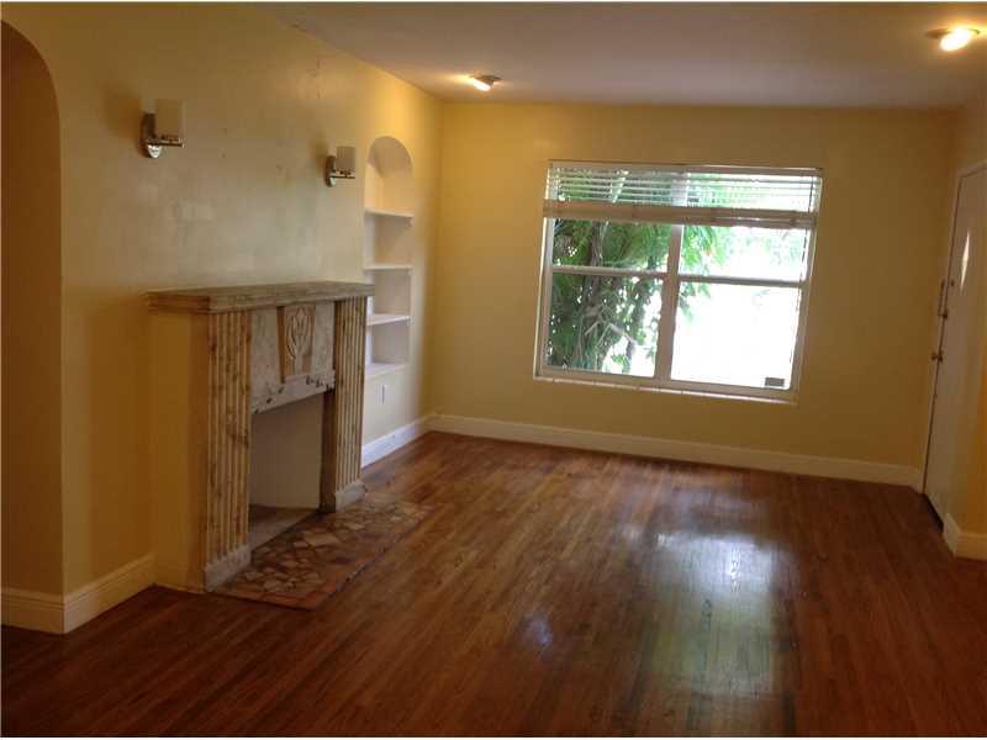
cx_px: 494
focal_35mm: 35
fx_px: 998
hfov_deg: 52.6
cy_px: 370
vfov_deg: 40.7
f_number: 2.4
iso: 100
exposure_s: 1/15
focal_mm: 4.28
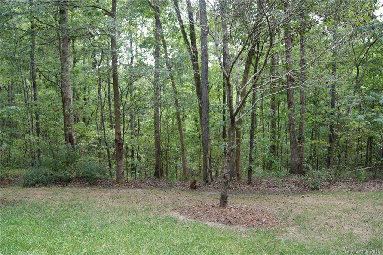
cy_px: 128
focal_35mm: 30
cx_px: 192
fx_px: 319
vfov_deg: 43.5
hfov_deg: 62.0
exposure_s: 1/40
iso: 100
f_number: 4
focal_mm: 20
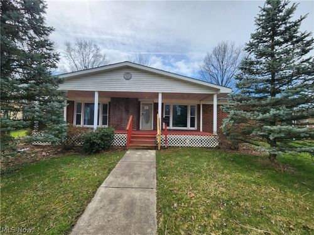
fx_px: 118
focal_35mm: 13
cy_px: 118
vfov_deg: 89.9
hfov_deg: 106.2
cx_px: 157
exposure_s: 1/1839
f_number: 2.2
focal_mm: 2.2
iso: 50
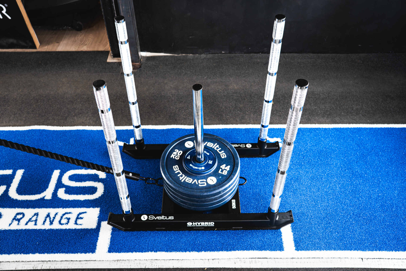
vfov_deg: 41.1
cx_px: 203
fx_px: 361
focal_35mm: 32
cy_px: 136
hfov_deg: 58.7
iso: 800
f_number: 4
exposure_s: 1/40
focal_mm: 32
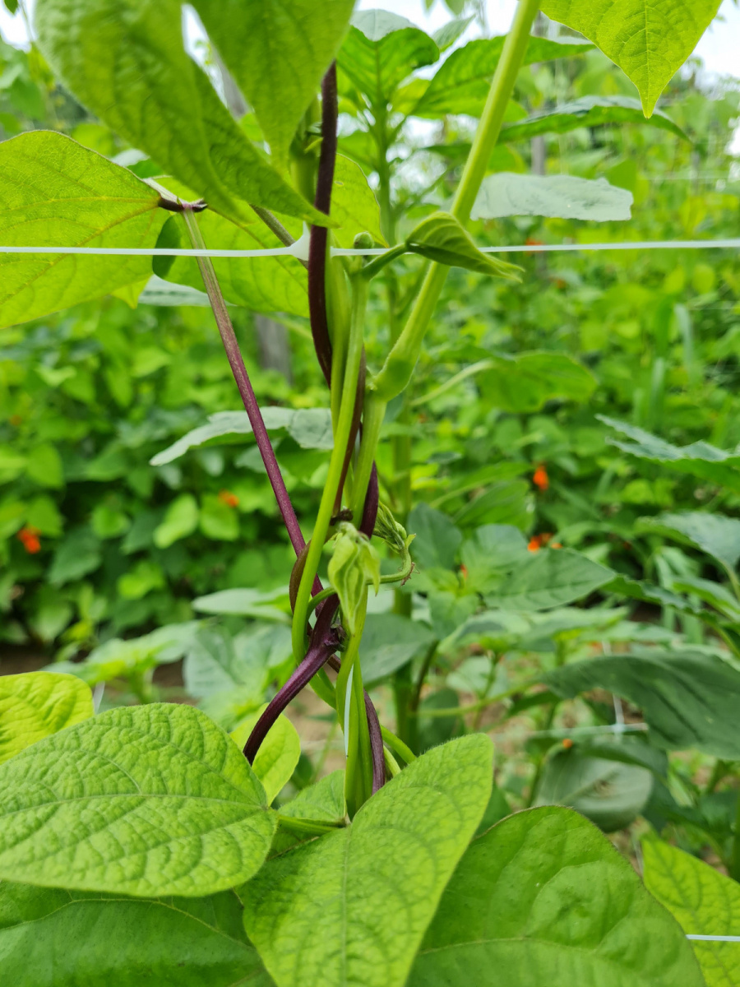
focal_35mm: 26
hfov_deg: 53.1
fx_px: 741
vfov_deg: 67.3
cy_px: 494
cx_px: 370
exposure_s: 1/1174
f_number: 1.8
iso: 50
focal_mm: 5.4
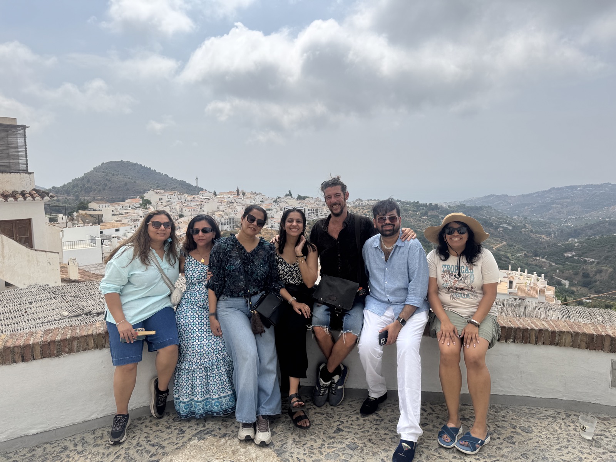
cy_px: 231
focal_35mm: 24
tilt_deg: -7.9
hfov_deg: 71.6
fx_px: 427
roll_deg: +0.3
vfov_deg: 56.8
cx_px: 308
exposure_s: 1/9009
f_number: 1.78
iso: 80
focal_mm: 6.76
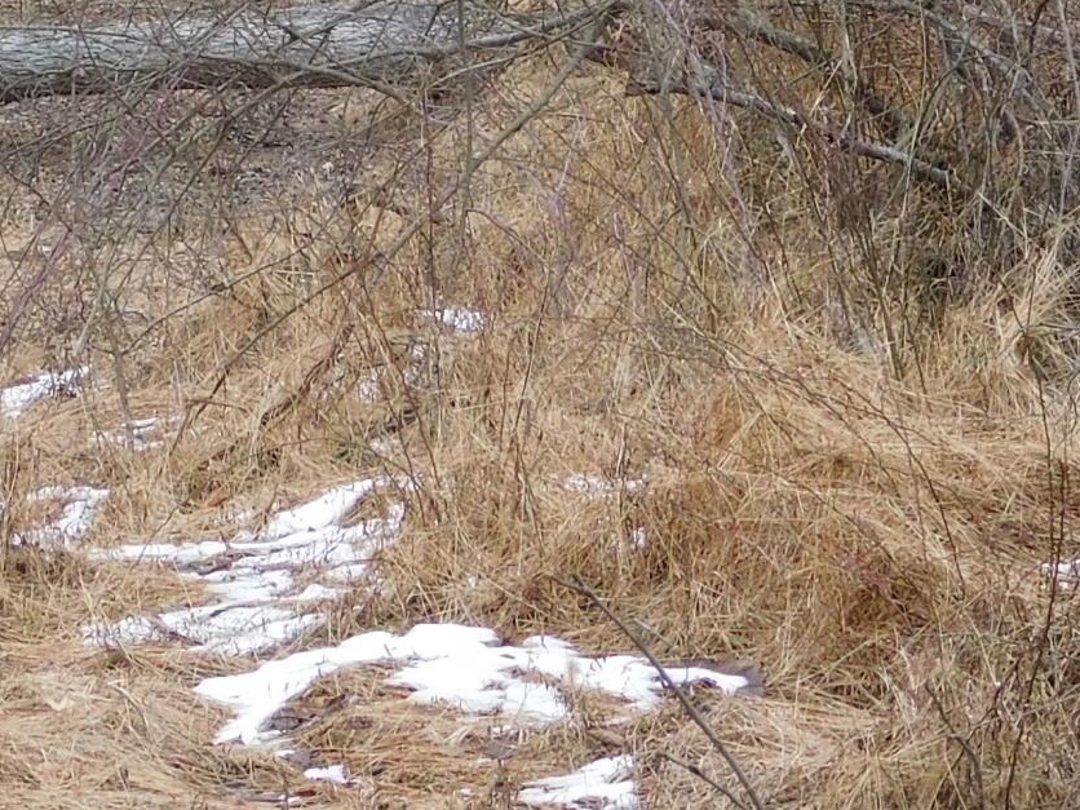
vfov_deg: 5.1
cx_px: -66
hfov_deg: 6.9
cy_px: -504
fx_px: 8954
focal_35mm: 287
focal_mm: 14.2
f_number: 4.4
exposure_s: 1/100
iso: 125
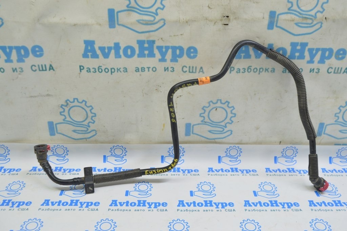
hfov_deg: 53.2
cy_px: 116
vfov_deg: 36.8
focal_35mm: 36
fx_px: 347
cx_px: 174
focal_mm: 24
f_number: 5.6
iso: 400
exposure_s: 1/20
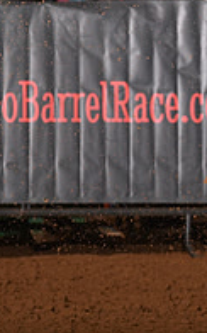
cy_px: 77
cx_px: 441
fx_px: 8211
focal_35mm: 907
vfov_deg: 2.3
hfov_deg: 1.4
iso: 1000
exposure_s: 1/250
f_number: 5.6
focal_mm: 300
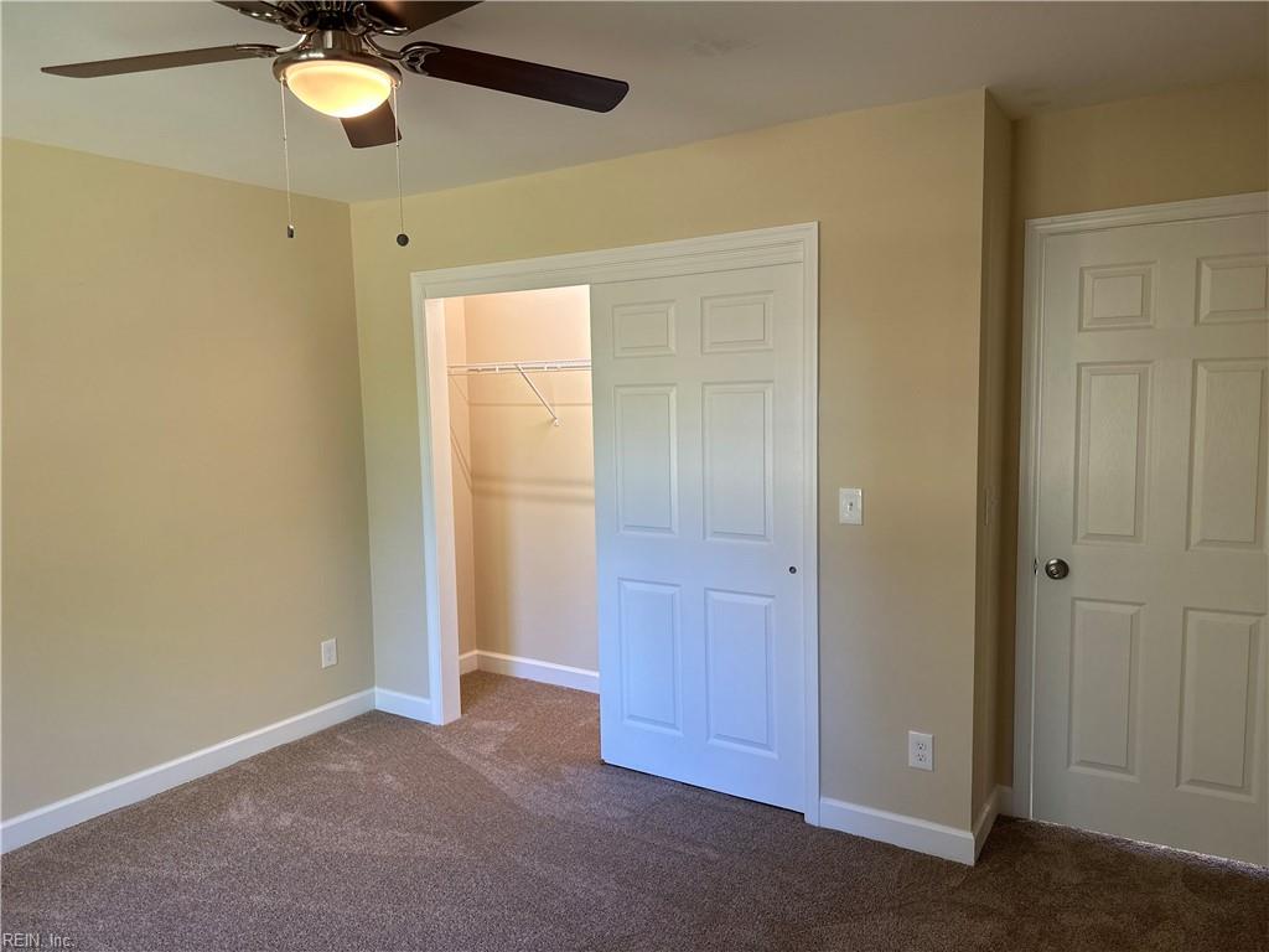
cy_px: 476
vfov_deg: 56.8
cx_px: 634
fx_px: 880
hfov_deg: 71.6
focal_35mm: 24
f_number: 1.78
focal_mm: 6.86
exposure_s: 1/120
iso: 125
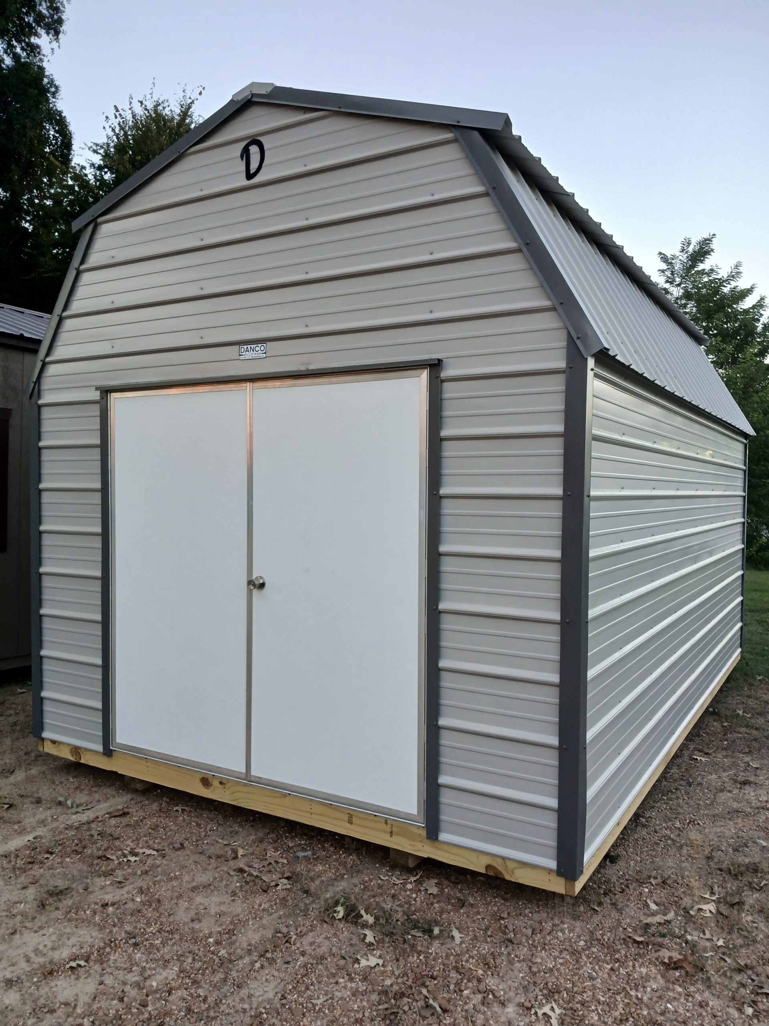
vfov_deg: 67.3
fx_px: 770
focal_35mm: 26
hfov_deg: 53.1
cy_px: 513
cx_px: 384
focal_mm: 3.98
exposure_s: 1/60
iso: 64
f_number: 1.8
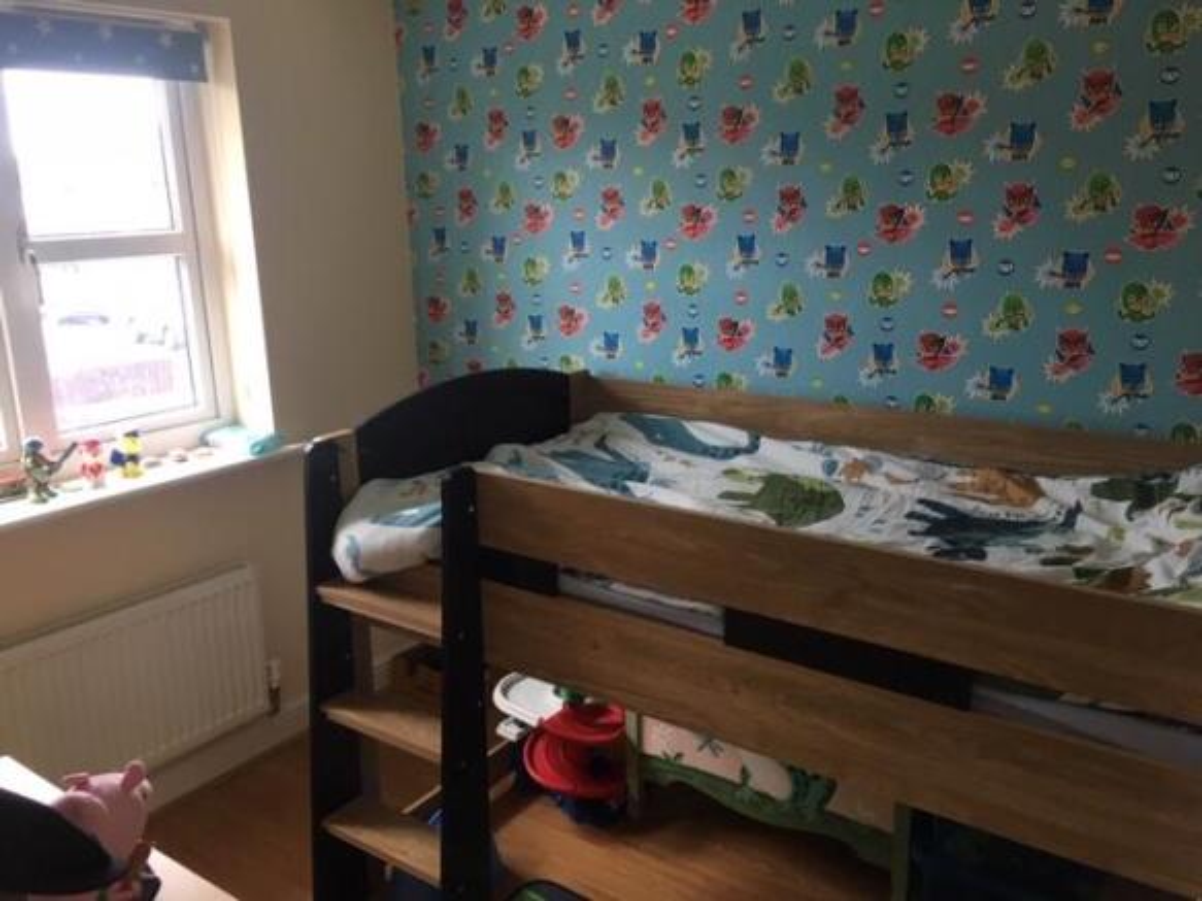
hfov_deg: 61.7
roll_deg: +0.5
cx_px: 601
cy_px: 450
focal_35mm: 29
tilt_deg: -13.3
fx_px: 1007
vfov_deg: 48.2
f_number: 2.2
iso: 100
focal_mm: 4.15
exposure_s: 1/33
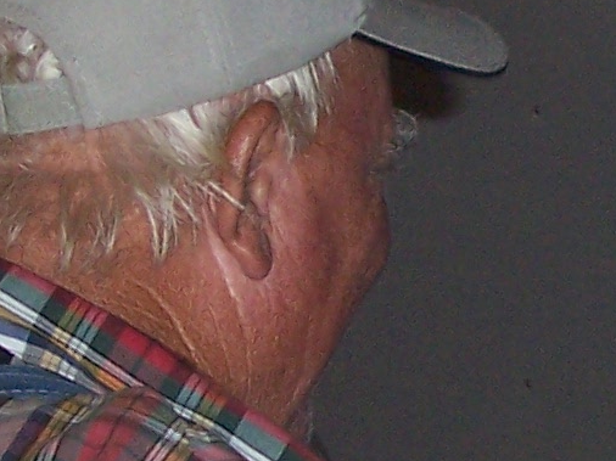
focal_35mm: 334
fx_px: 5941
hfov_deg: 5.9
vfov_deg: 4.4
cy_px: 269
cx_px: 874
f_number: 4
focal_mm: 10.8
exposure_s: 1/90
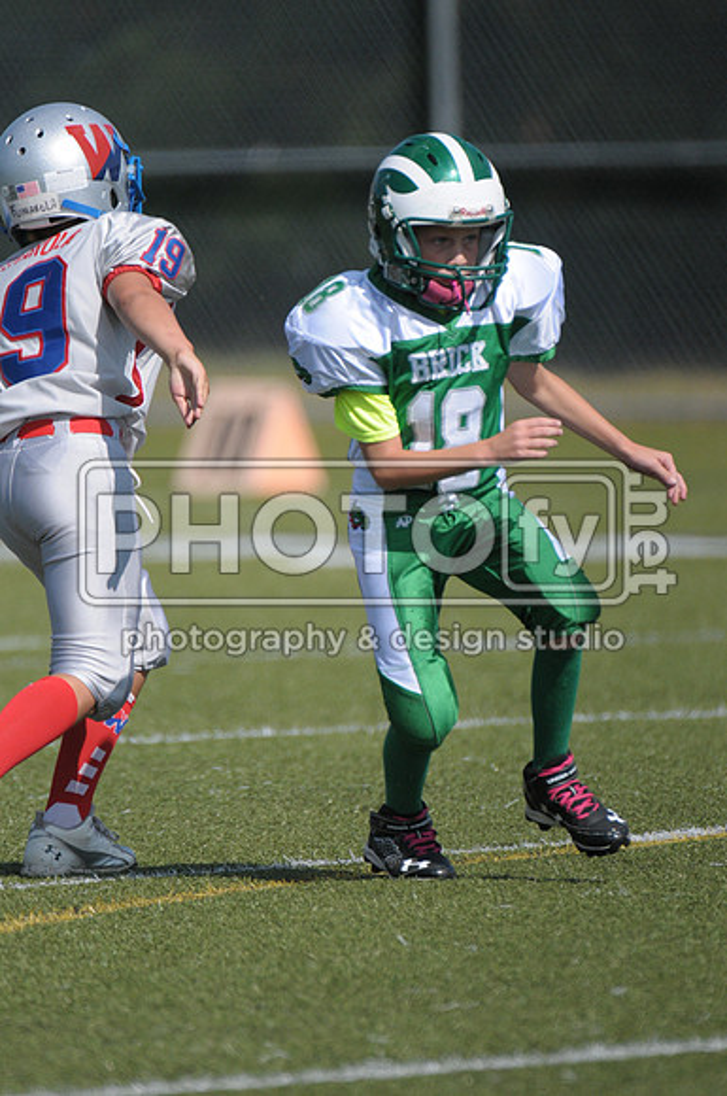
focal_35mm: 600
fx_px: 18228
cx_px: 364
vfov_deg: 3.4
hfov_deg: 2.3
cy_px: 548
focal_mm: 400
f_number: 4
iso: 640
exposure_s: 1/6400
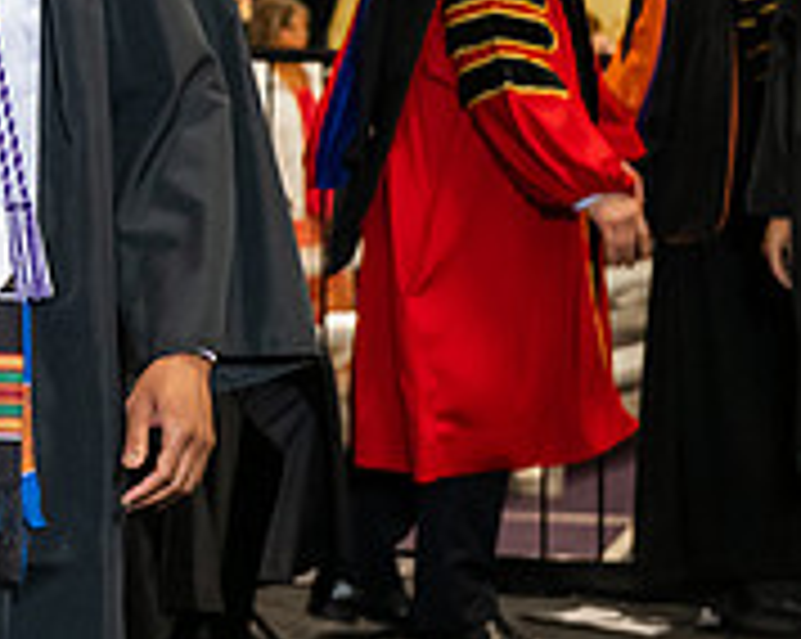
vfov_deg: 7.1
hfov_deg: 8.8
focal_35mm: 214
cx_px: -454
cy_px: -200
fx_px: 5068
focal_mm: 70
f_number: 5
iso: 2500
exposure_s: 1/200
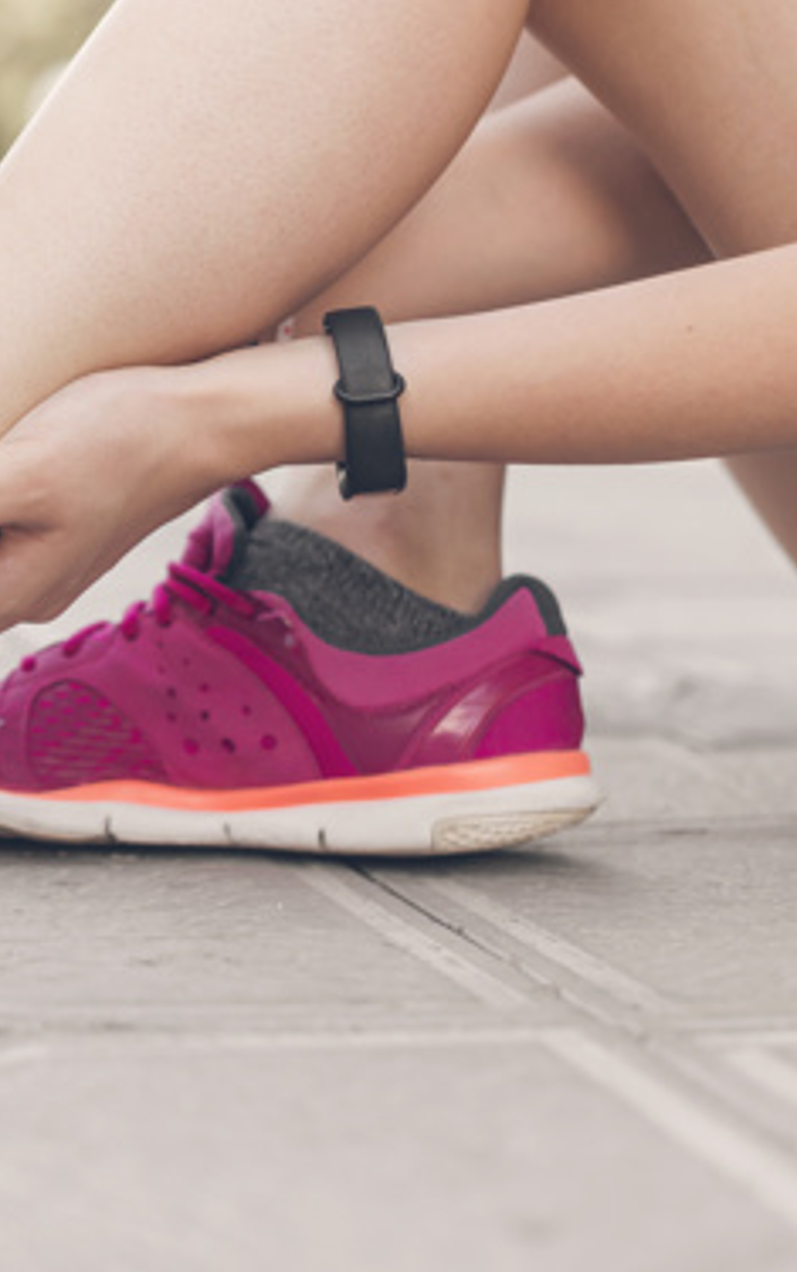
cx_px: -254
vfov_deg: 24.3
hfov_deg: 14.7
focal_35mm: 85
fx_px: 2948
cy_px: 572
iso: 320
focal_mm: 50
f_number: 2.8
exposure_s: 1/125
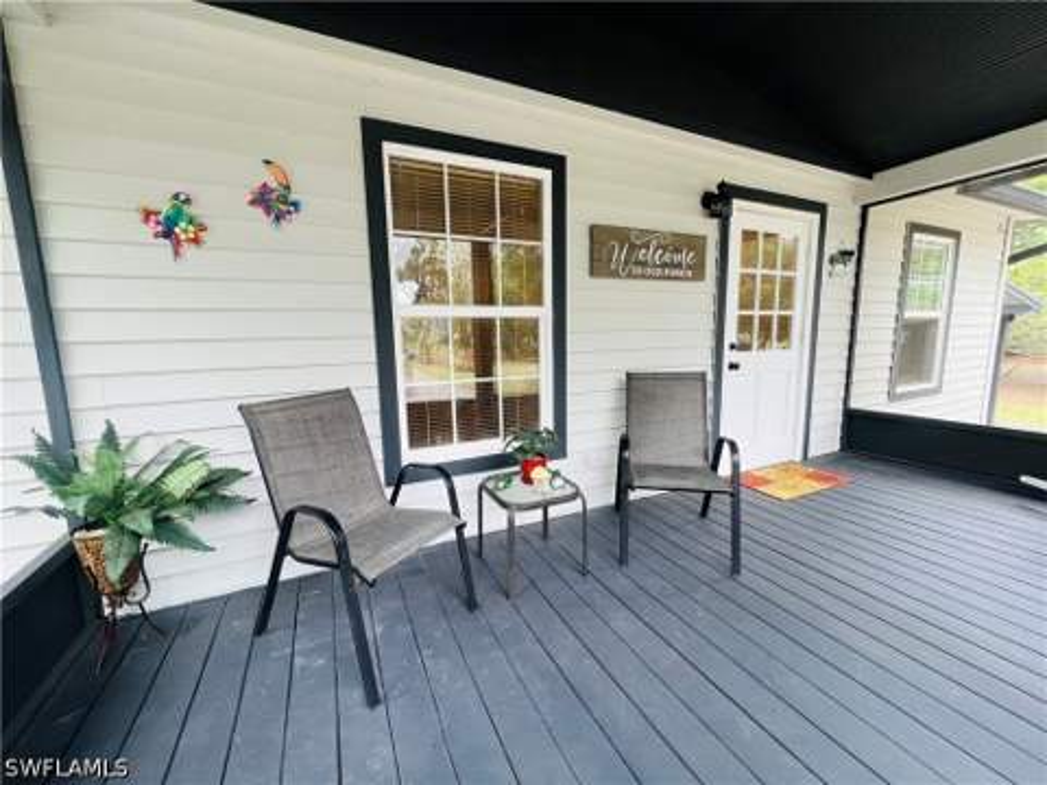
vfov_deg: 89.9
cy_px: 392
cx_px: 524
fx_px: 393
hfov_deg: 106.2
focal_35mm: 13
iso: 64
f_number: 1.8
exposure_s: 1/120
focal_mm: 1.57
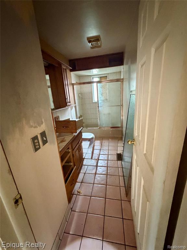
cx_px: 94
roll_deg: +4.5
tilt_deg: -17.2
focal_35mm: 14
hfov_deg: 85.7
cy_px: 125
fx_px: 101
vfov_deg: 102.1
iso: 1250
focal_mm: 2.22
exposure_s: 1/40
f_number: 2.2
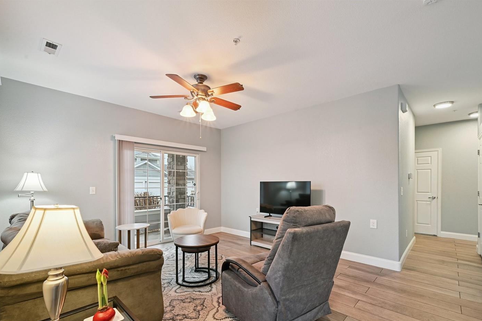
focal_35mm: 16
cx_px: 241
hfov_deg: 96.7
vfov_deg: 73.4
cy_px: 183
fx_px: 214
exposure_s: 1/8
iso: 400
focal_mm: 14
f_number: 10
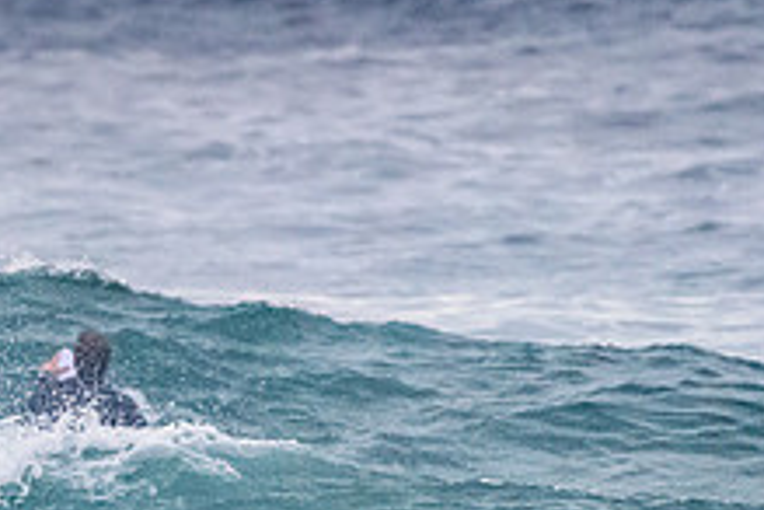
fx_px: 34483
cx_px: -335
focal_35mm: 1625
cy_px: 499
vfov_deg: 0.8
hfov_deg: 1.3
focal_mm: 500
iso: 3200
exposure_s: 1/2000
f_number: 5.6
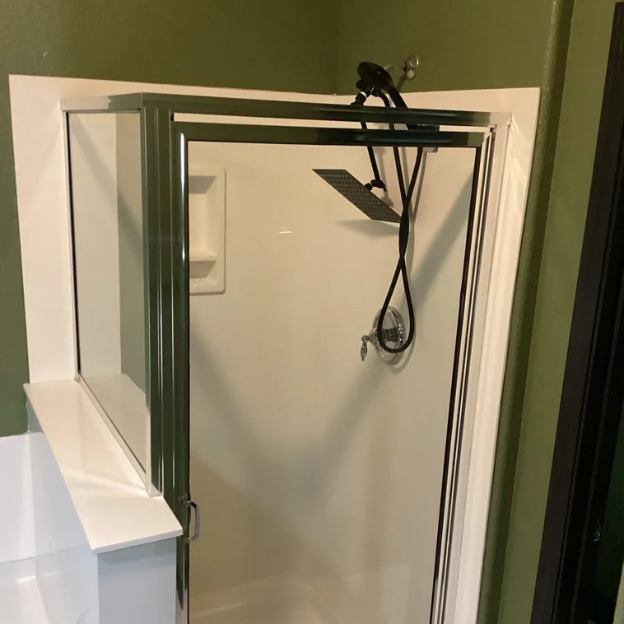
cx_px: 310
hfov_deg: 44.9
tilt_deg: -17.6
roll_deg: -2.5
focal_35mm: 37
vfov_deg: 44.8
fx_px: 755
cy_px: 348
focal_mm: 3.3
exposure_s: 1/40
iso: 400
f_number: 2.4
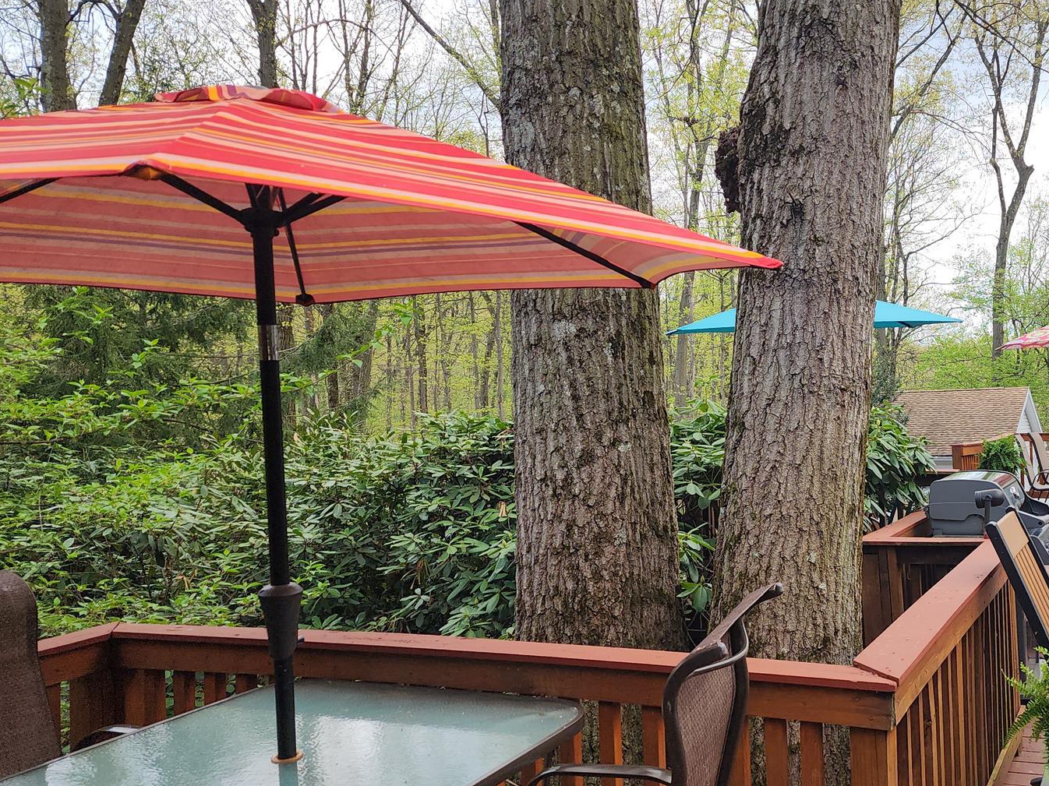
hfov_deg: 50.7
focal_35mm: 35
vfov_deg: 40.6
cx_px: 774
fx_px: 1060
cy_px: 444
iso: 12
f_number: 1.8
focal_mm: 6.4
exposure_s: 1/222
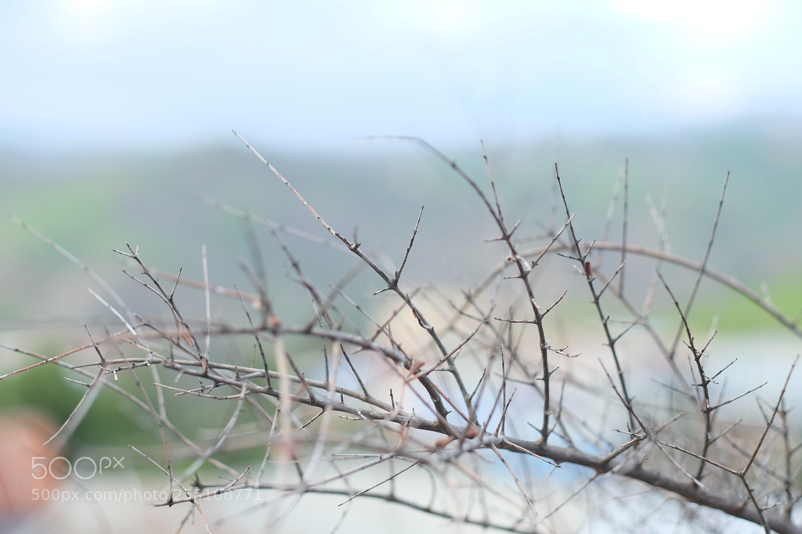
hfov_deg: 24.2
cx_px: 401
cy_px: 267
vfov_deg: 16.3
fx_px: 1871
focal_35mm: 84
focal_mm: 56
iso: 400
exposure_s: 1/1300
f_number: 2
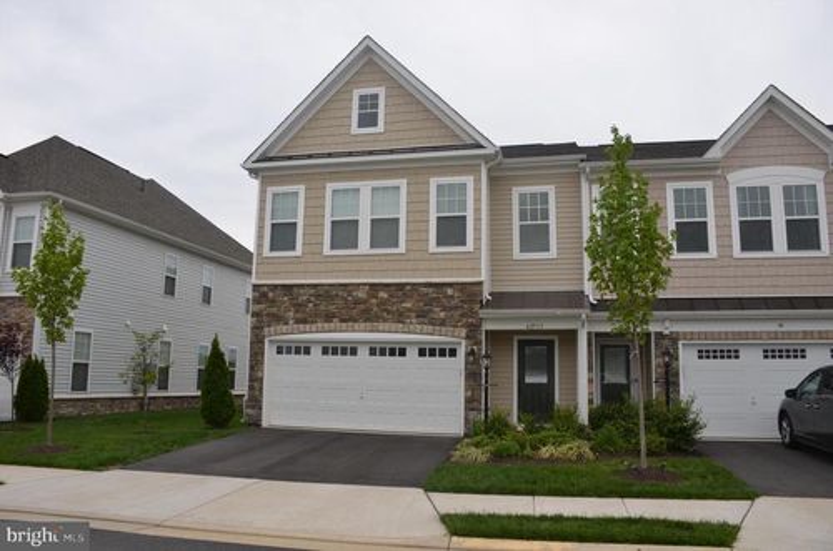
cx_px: 416
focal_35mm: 27
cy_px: 276
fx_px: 623
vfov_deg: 47.7
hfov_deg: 67.5
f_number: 7.1
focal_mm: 18
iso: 100
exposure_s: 1/250
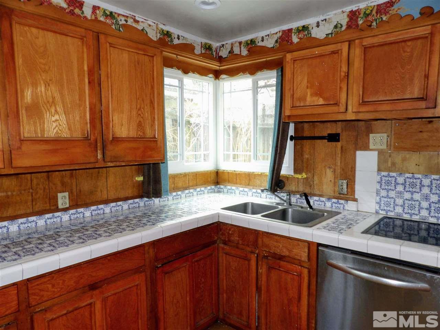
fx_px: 305
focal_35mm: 24
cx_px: 220
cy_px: 165
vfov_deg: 56.8
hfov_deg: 71.6
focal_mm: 4.3
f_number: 3.2
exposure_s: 1/33
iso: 200
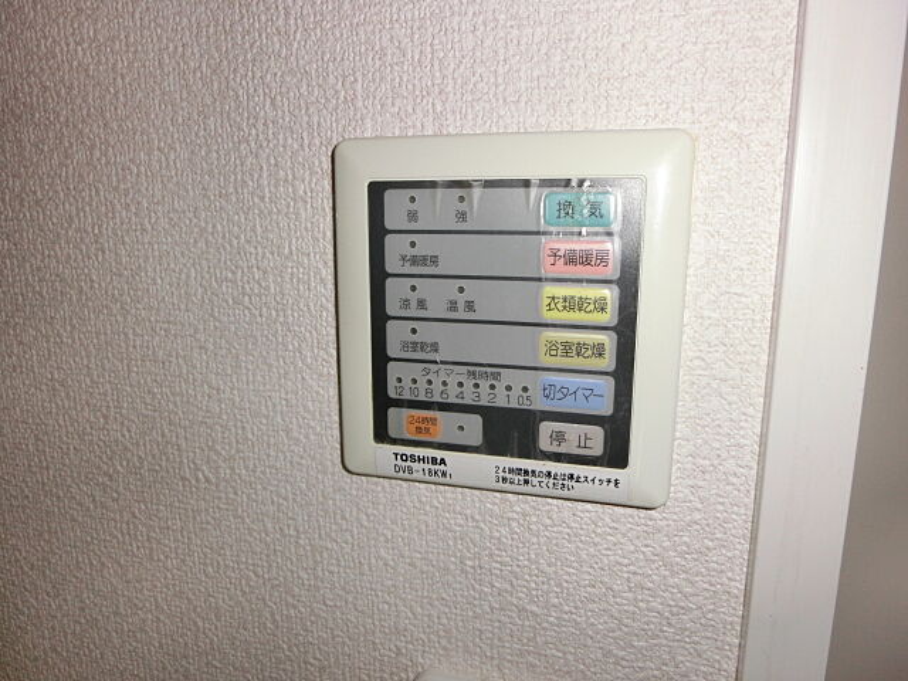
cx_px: 454
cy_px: 340
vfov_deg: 56.8
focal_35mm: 24
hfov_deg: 71.6
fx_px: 630
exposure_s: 1/30
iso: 80
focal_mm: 4.24
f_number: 3
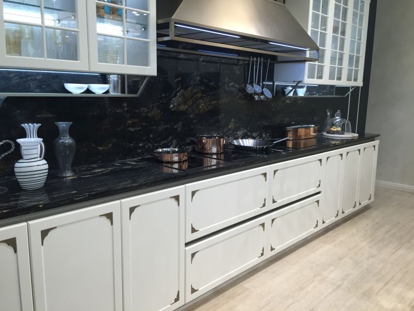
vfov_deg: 48.2
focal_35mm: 29
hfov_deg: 61.7
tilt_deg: -10.2
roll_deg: -1.2
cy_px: 156
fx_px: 347
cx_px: 207
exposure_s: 1/30
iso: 32
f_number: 2.2
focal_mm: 4.15
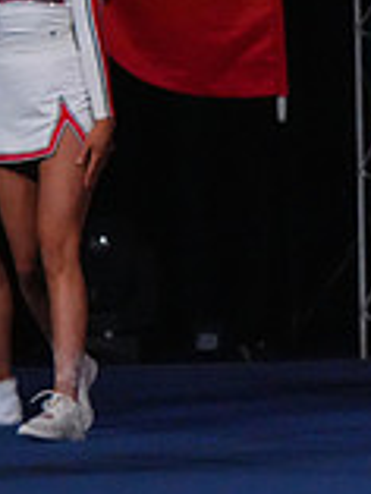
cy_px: 61
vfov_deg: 2.8
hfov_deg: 2.1
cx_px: 902
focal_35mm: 712
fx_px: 10161
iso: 16000
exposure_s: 1/1250
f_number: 5.6
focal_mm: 200
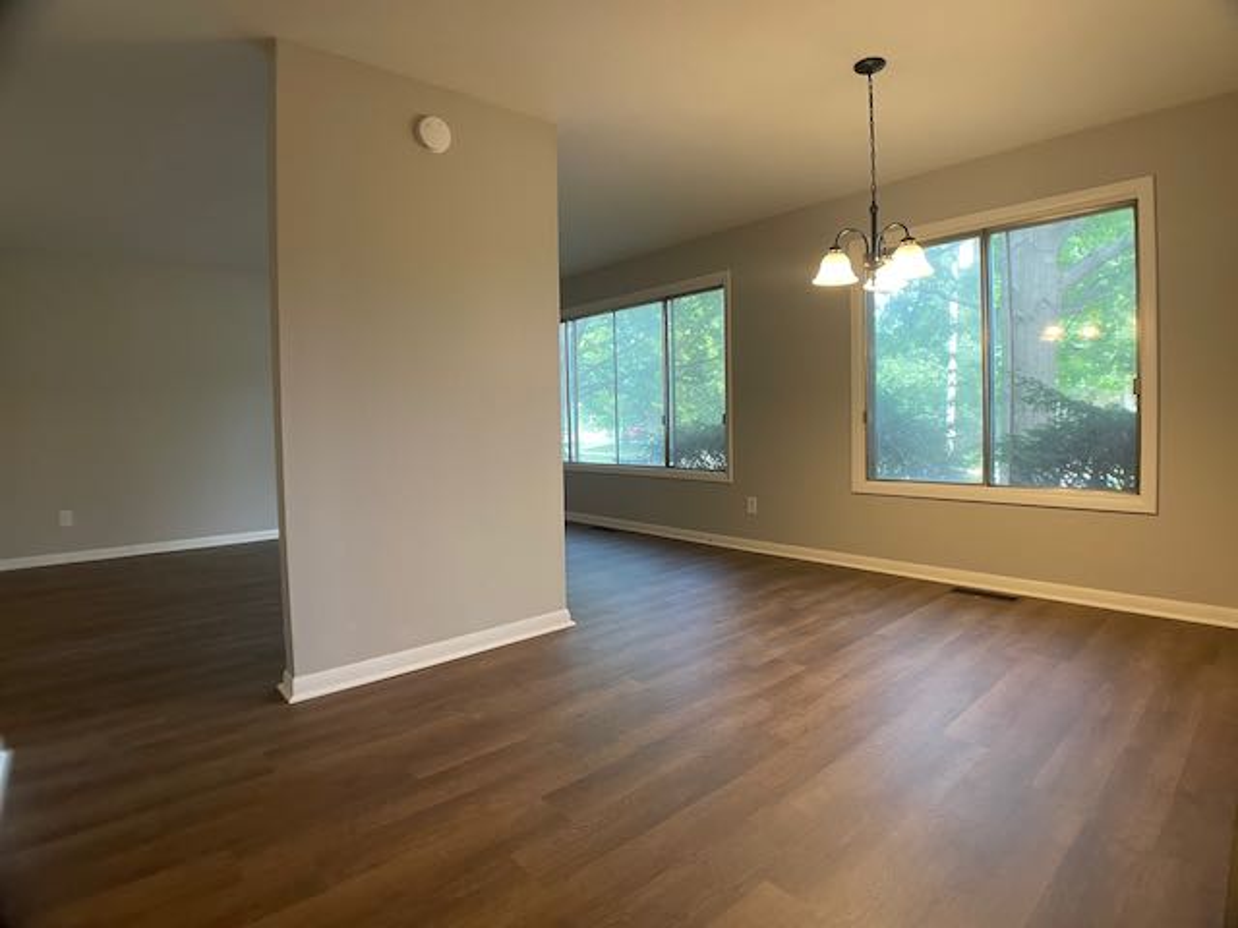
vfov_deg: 53.1
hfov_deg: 67.3
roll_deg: +1.8
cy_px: 464
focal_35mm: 26
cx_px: 619
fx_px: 930
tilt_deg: -3.5
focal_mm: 4.2
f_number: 1.6
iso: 125
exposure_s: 1/66
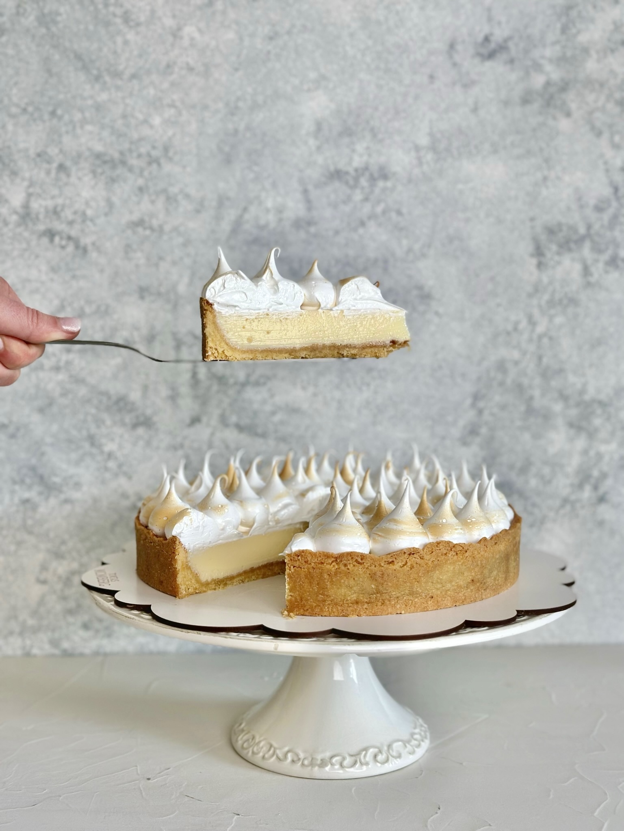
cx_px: 312
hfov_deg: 30.3
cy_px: 416
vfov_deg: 39.7
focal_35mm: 48
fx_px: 1154
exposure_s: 1/227
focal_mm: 6.86
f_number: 1.78
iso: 80
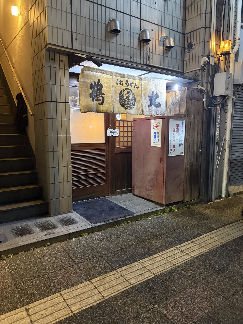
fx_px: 243
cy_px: 162
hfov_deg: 53.1
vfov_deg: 67.3
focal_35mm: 26
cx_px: 122
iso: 500
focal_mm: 5.96
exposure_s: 1/30
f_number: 1.6
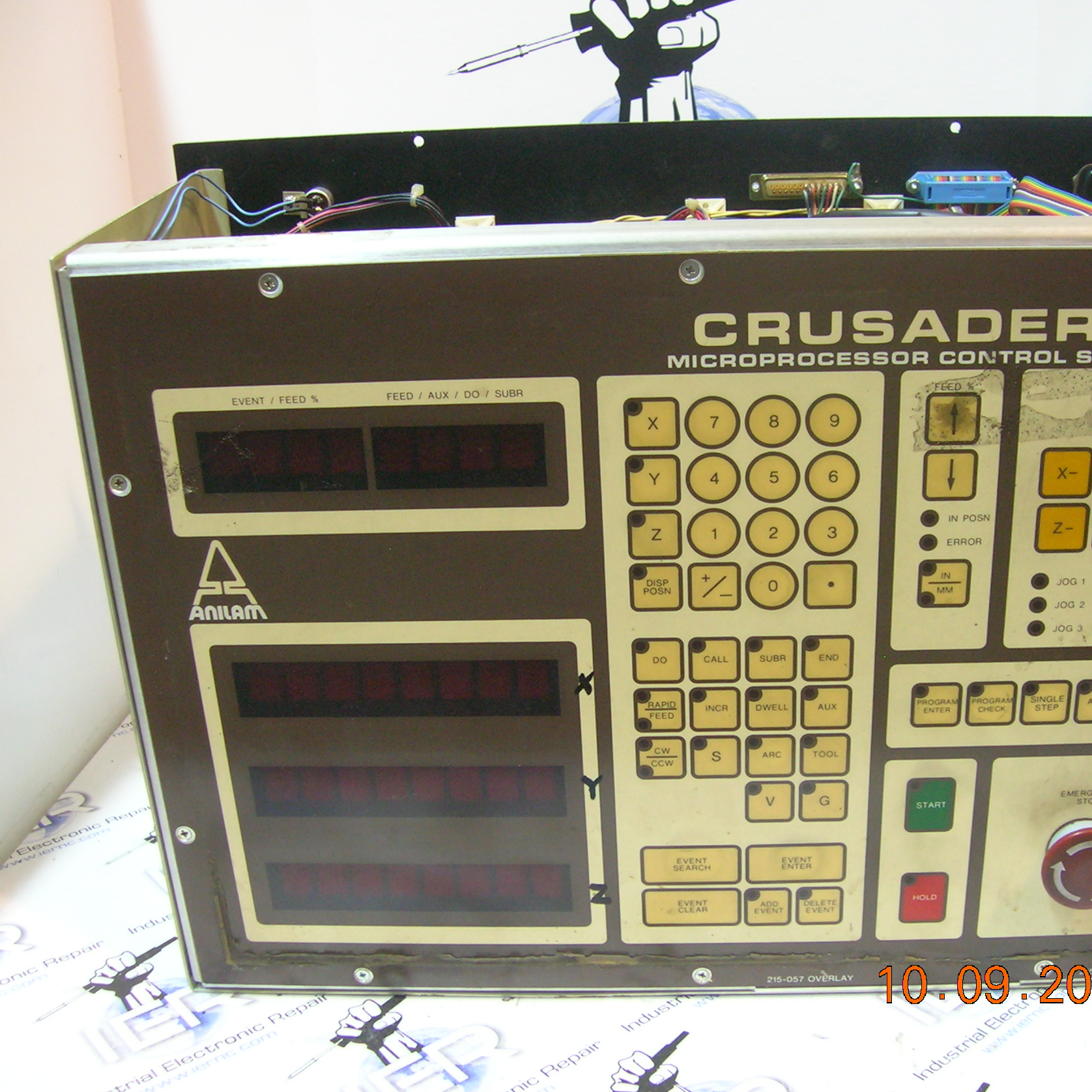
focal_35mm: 41
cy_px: 543
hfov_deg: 40.7
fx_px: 1463
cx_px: 660
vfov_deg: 40.9
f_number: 2.9
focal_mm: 5.7
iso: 146
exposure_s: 1/4
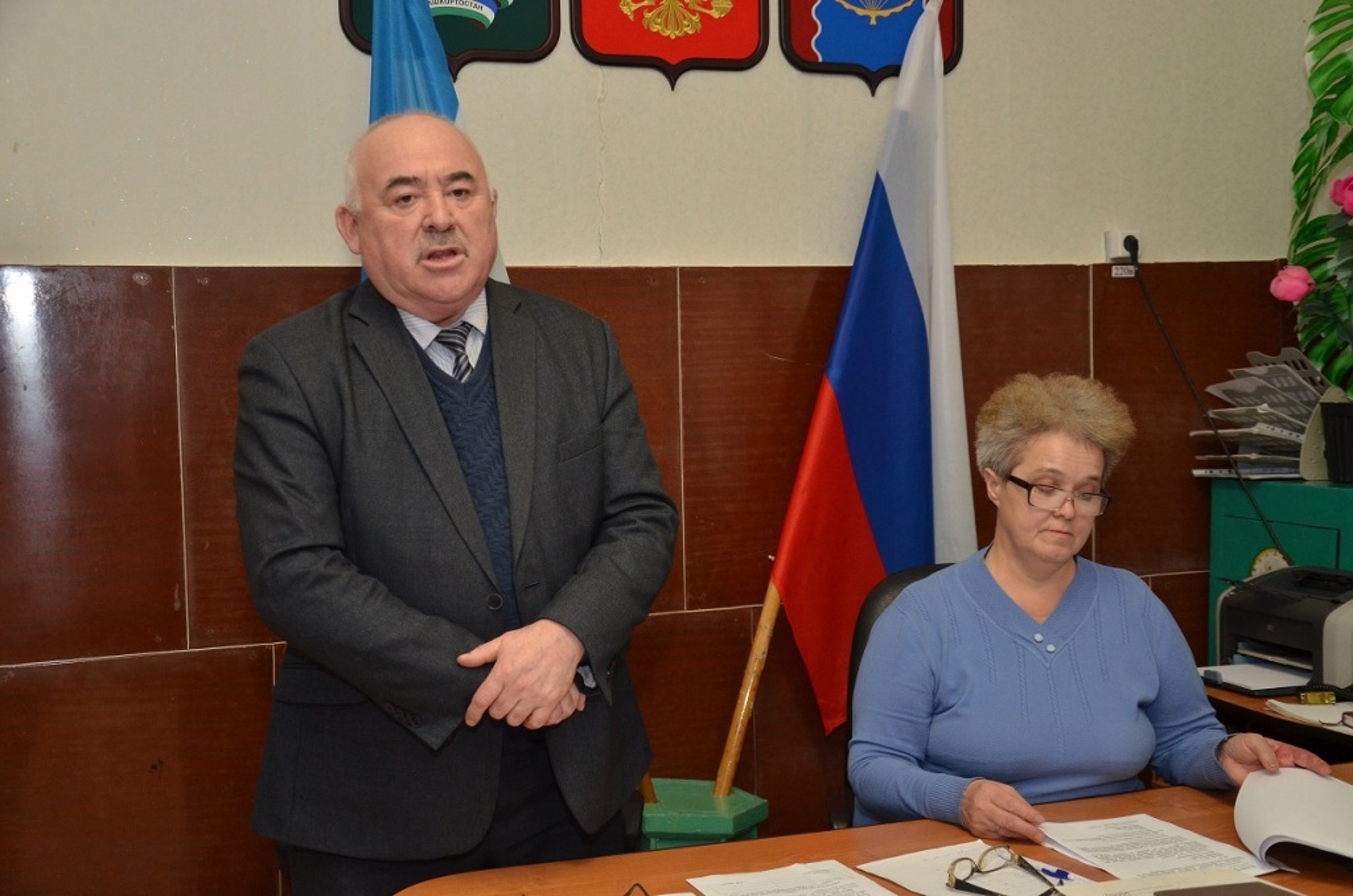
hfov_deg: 43.7
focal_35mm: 45
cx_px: 676
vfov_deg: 29.7
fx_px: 1688
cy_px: 448
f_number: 4.2
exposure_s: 1/60
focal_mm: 30
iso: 800
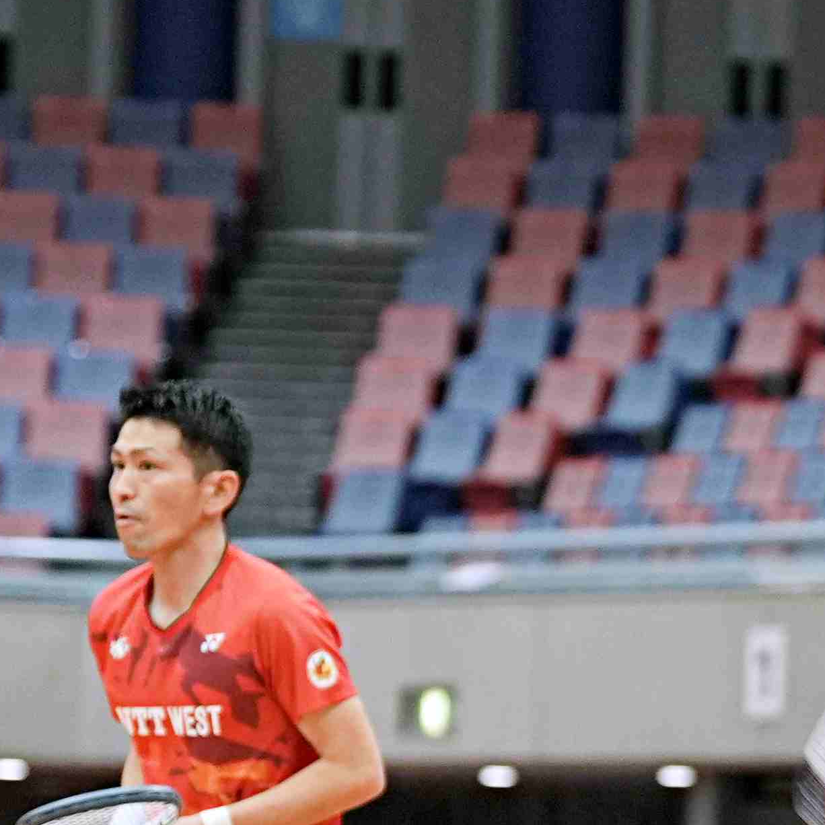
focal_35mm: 385
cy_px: 780
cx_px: 1190
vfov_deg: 4.5
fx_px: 10381
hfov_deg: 4.5
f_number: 2.8
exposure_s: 1/400
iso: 1600
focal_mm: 94
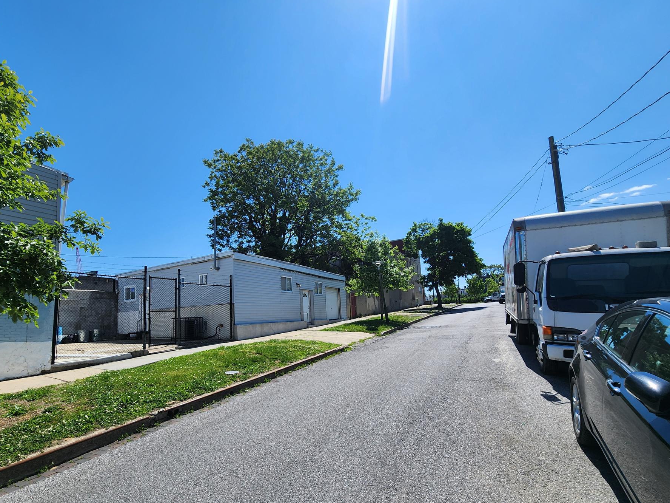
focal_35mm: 15
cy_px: 281
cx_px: 293
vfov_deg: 81.4
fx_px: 290
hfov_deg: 97.7
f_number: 2.2
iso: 50
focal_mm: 2.2
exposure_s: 1/2371
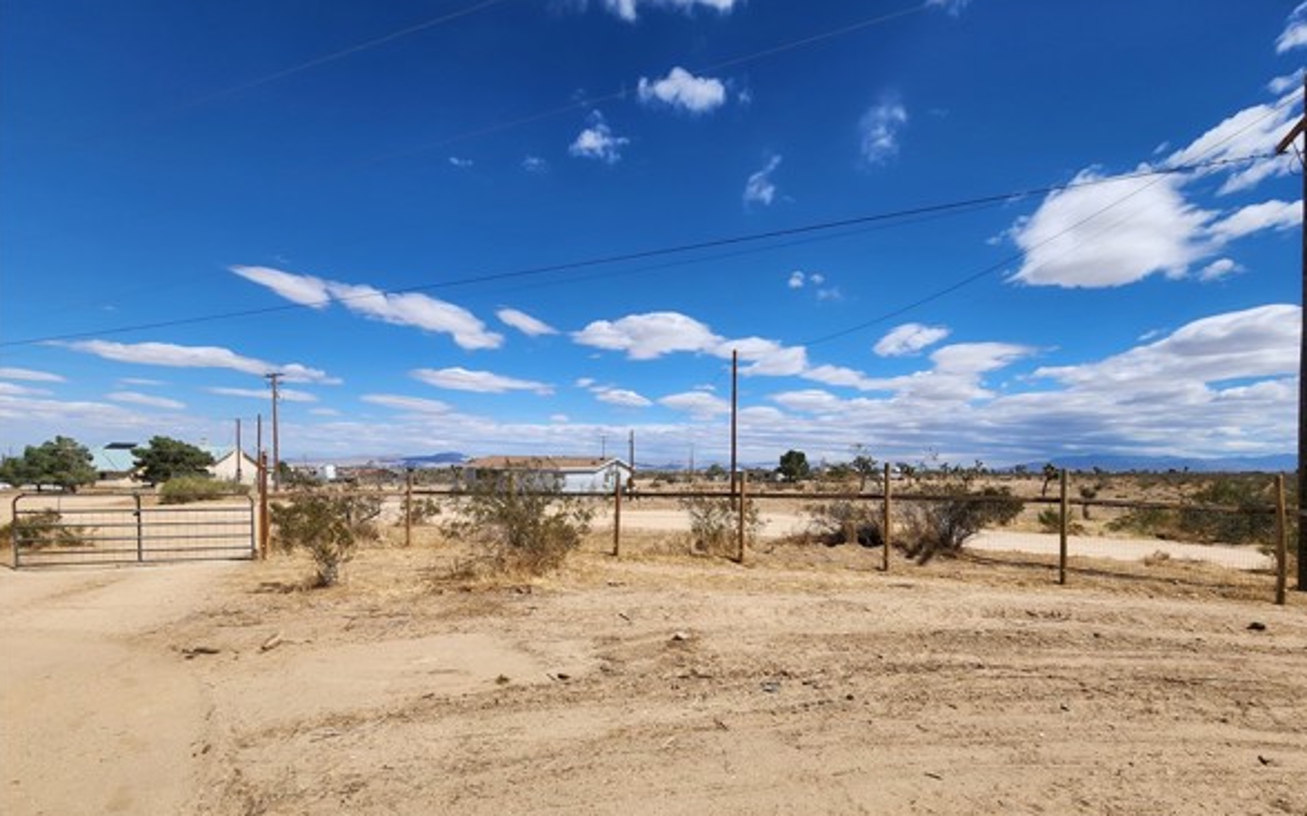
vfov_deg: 74.1
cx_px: 707
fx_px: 534
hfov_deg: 101.3
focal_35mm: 15
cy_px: 478
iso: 50
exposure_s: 1/3628
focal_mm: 2.2
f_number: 2.2
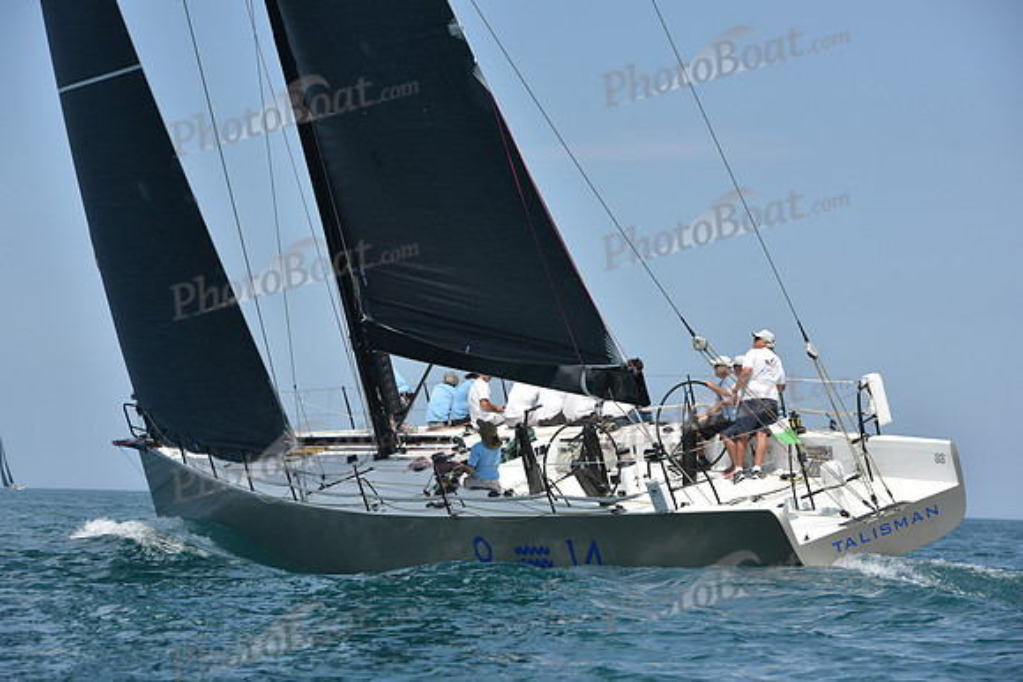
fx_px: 3979
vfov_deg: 9.8
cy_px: 341
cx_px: 512
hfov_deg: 14.7
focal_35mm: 140
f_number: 8
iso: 250
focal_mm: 140
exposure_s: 1/1250
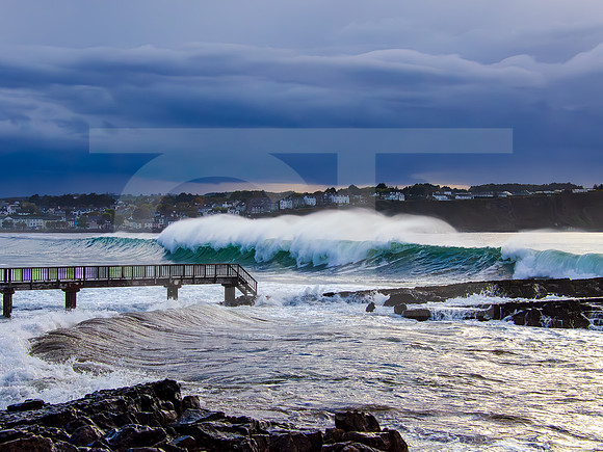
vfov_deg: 18.4
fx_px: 1395
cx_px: 257
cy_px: 227
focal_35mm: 80
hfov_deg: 24.4
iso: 1000
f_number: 10
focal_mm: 48
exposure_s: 1/4000
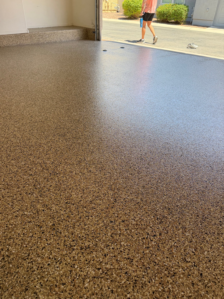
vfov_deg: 71.6
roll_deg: -3.0
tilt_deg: -34.6
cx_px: 112
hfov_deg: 56.8
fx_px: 207
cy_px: 150
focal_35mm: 24
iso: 100
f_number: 1.78
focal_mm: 6.76
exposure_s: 1/665
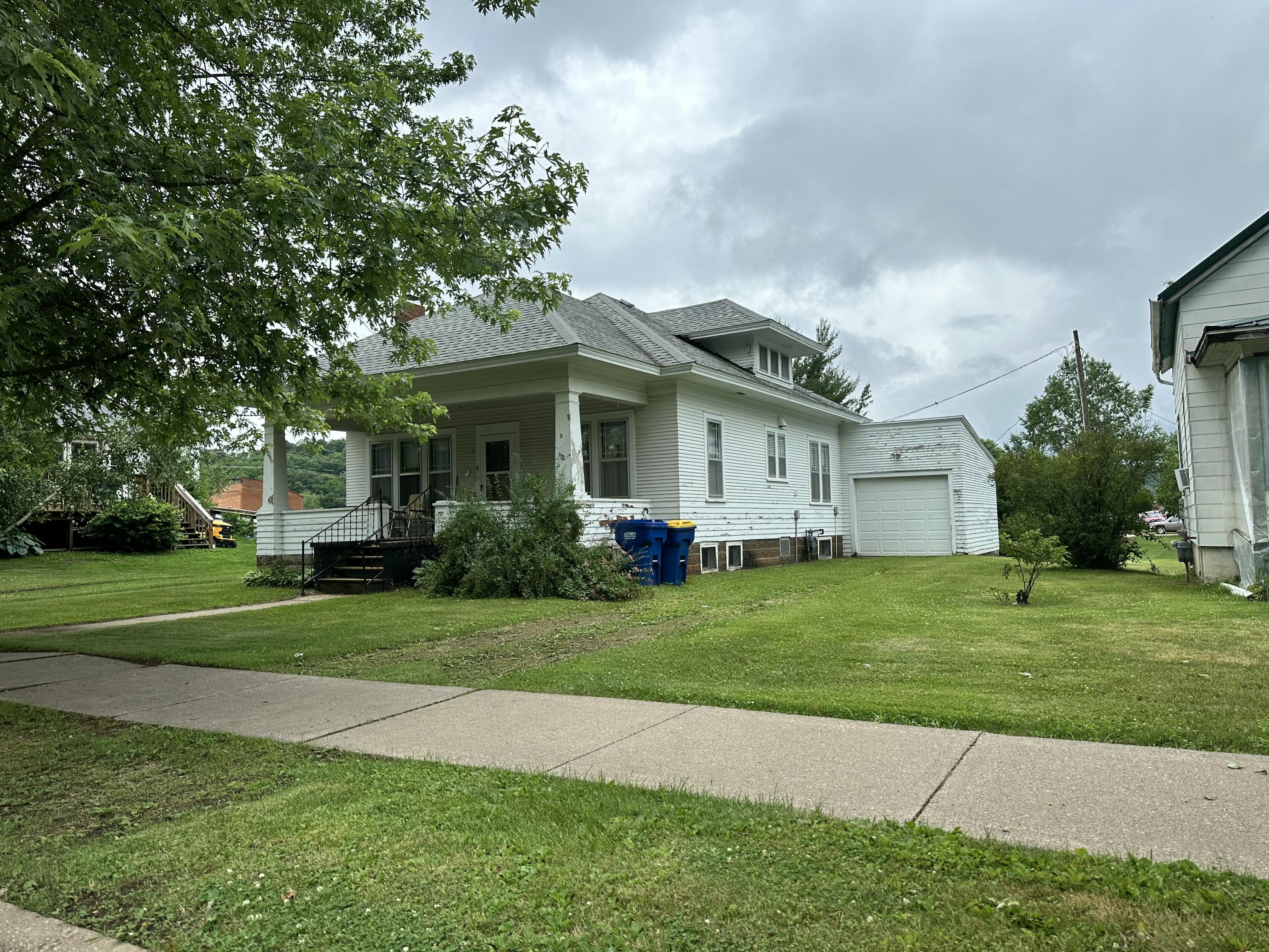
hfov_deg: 71.6
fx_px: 880
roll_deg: +1.7
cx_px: 634
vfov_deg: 56.8
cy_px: 476
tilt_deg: +3.9
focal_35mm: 24
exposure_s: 1/2809
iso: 80
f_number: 1.78
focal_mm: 6.86
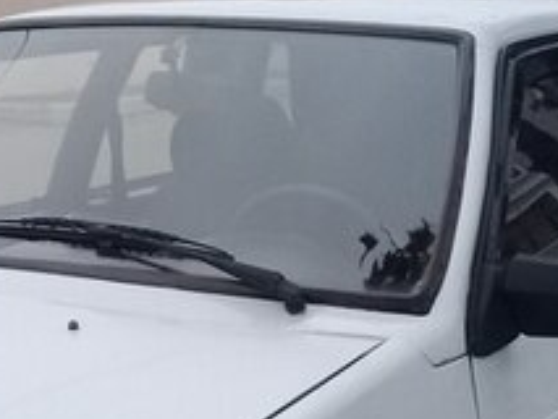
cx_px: 283
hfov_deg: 20.4
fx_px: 1548
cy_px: 496
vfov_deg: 14.9
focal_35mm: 96
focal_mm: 3.3
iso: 50
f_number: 2.2
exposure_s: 1/161
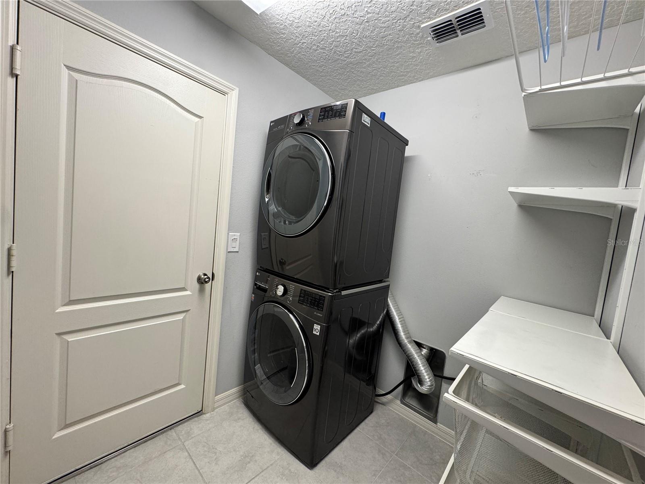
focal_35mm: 14
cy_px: 242
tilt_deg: -4.2
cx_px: 322
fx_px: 261
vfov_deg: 85.7
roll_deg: -6.2
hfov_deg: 102.1
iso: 200
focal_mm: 2.22
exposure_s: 1/60
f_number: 2.2
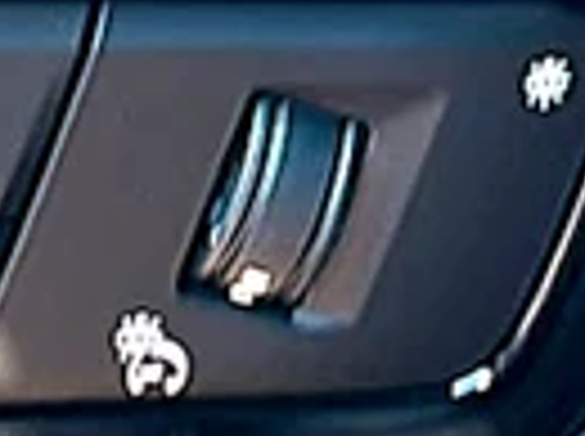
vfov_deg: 7.6
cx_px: -306
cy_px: 88
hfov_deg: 9.9
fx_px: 3272
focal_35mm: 194
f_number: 1.78
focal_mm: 6.86
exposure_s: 1/61
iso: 64
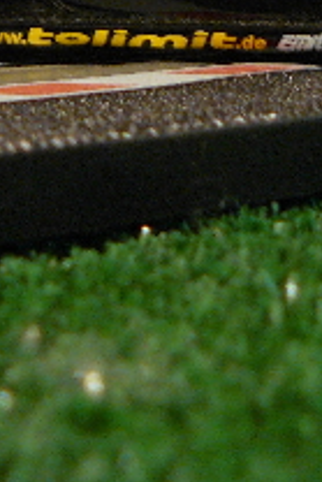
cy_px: -67
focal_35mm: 115
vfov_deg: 17.1
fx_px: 1540
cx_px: 102
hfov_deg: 11.9
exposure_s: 1/2.5
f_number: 2.8
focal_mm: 6
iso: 200
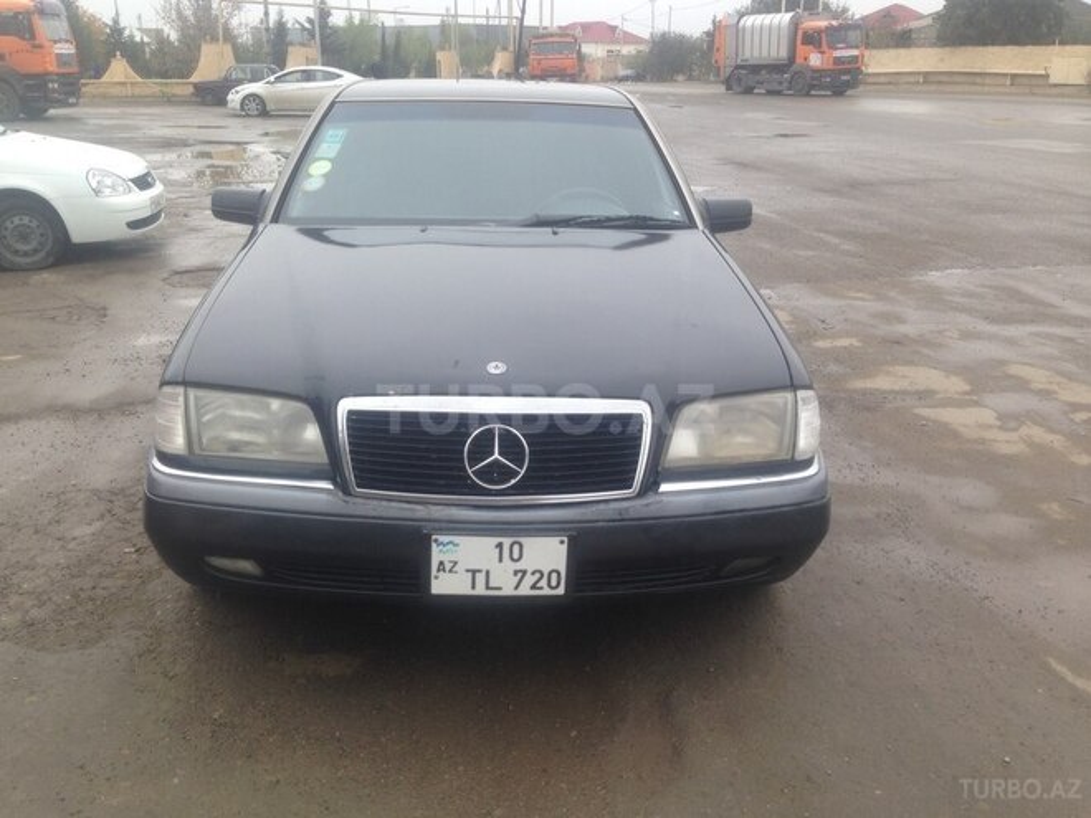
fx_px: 1040
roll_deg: -0.3
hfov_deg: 55.4
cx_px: 546
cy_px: 409
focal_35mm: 33
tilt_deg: -19.2
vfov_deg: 42.9
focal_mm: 4.12
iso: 50
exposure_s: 1/262
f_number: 2.4
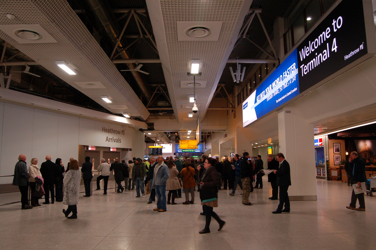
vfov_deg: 47.8
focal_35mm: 27
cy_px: 125
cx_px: 188
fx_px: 282
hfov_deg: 67.4
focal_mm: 18
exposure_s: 1/25
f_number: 7.1
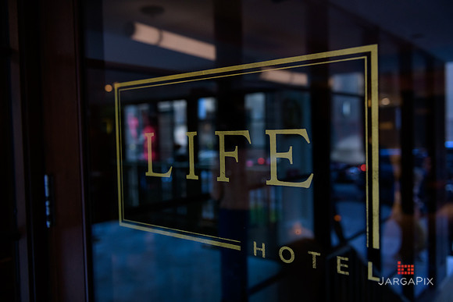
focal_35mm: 34
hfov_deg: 55.8
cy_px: 151
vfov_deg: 38.9
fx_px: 428
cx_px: 226
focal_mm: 34
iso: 1600
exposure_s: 1/125
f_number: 3.2
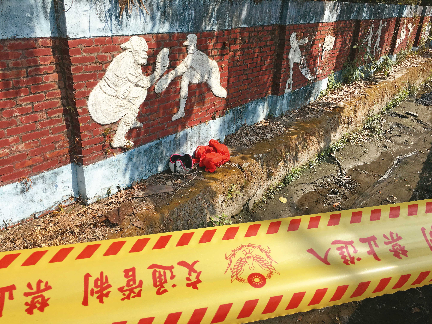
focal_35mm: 29
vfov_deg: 48.2
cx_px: 216
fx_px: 362
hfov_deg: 61.7
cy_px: 162
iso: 25
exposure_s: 1/1709
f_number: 2.2
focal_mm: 4.15
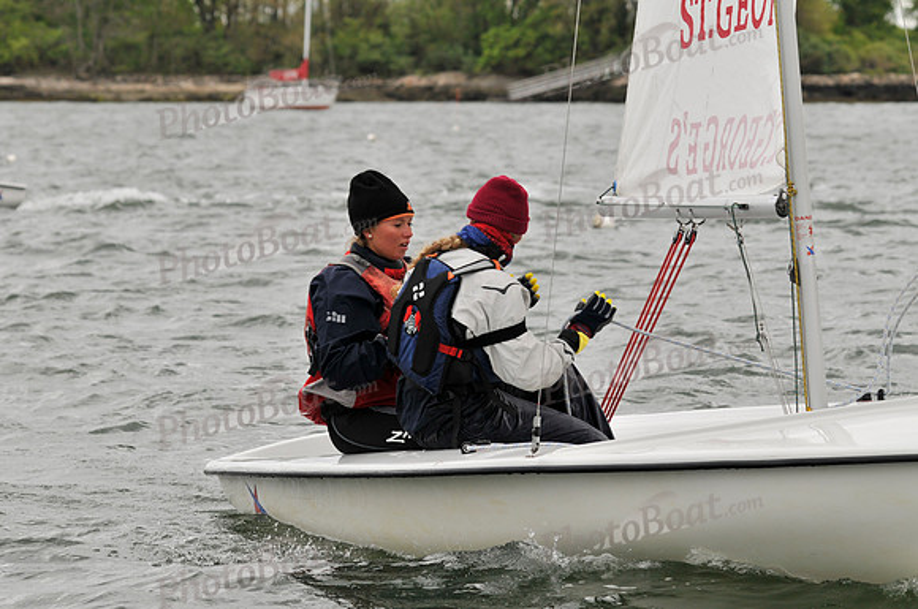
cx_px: 459
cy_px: 304
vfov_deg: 6.5
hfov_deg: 9.8
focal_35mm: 210
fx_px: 5347
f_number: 8
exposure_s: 1/640
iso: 200
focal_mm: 140
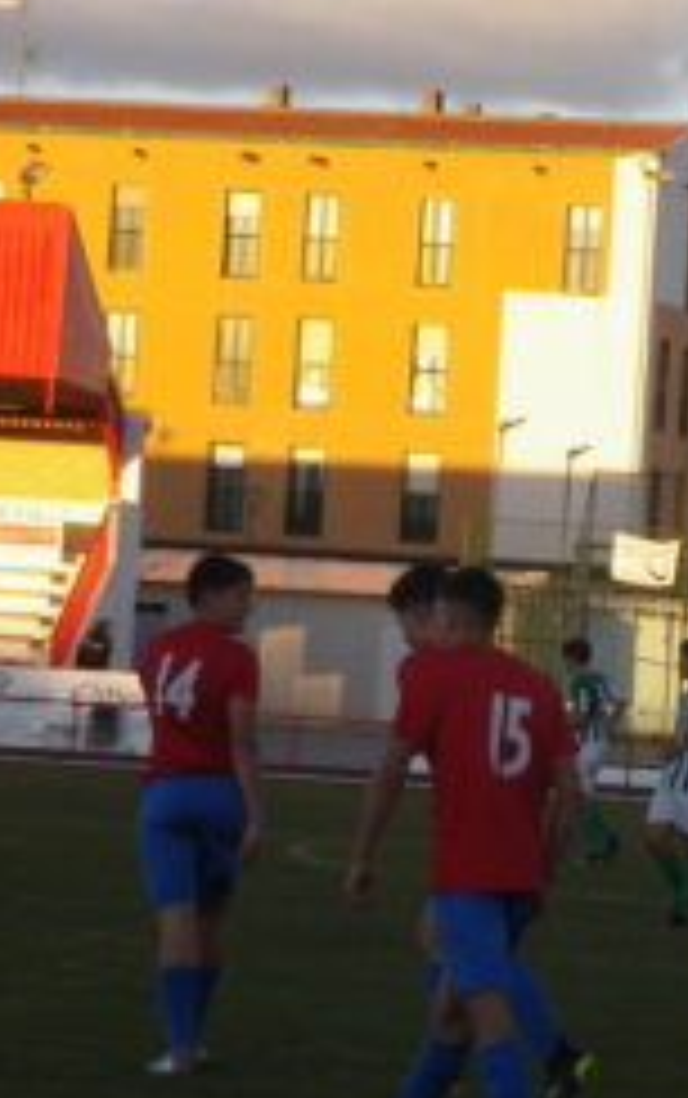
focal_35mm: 182
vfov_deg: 11.5
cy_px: 662
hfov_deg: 7.2
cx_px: 746
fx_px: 5447
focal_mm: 12.3
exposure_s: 1/160
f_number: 4.7
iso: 80
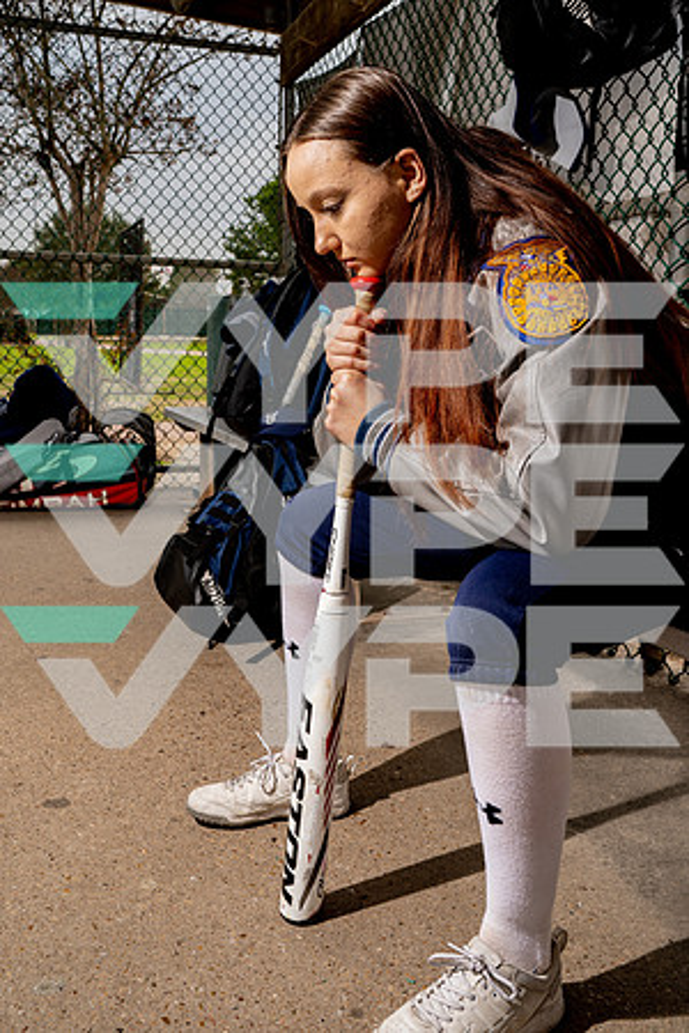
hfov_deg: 37.9
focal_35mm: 35
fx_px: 1005
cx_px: 344
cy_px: 516
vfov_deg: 54.4
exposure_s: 1/250
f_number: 8
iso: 125
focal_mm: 35
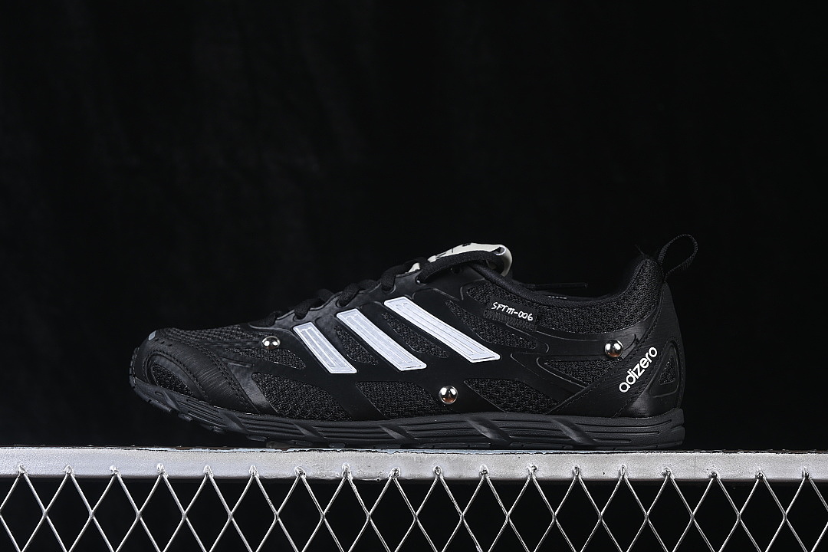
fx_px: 1725
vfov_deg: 18.2
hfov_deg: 27.0
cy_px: 276
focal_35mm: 75
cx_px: 414
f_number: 6.3
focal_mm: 50
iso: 160
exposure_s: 1/60
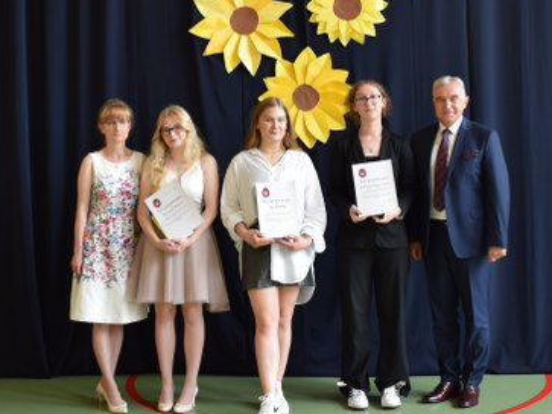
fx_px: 972
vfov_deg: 23.8
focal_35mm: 61
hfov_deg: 31.7
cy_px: 115
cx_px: 284
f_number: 5
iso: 400
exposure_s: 1/100
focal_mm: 24
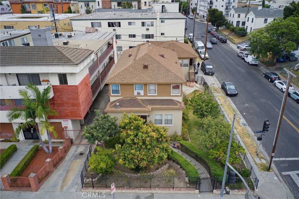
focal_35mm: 28
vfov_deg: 46.4
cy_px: 100
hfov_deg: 65.5
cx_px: 150
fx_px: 233
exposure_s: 1/50
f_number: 5.6
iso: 100
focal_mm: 10.3
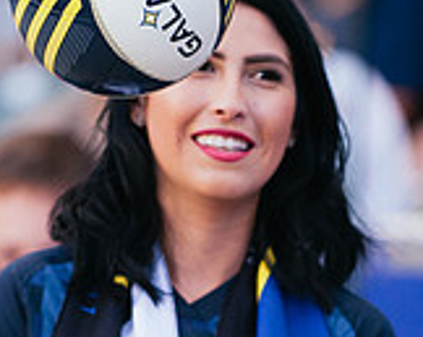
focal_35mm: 589
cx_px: 240
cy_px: 303
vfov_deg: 2.6
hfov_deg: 3.3
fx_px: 7360
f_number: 2.8
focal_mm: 175
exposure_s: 1/800
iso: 1600
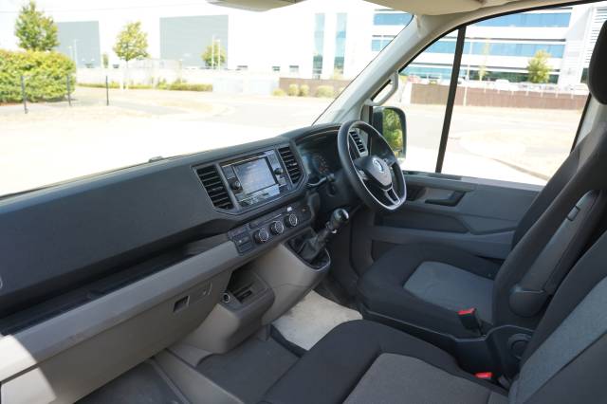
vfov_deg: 53.1
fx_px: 404
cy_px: 202
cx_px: 304
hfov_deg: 73.8
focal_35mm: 24
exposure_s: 1/60
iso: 100
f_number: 4
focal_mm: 24
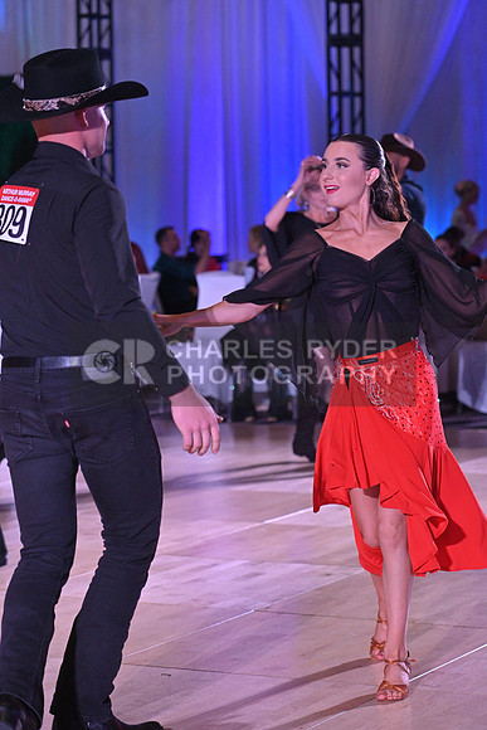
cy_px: 365
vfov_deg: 19.5
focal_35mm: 105
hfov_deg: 13.0
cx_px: 244
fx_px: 2129
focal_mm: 105
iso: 3200
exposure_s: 1/400
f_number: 4.5
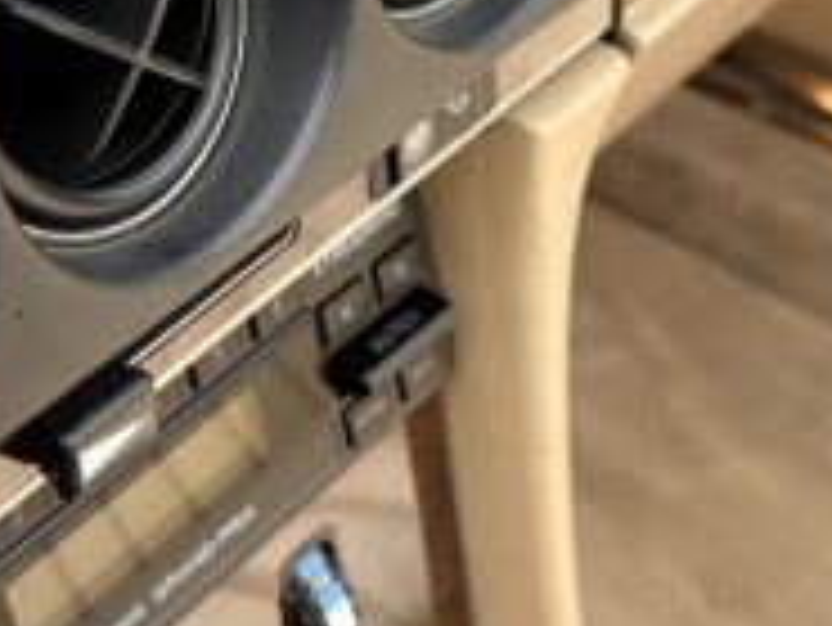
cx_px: 238
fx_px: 1996
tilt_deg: -32.6
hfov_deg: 23.4
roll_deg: -0.5
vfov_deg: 17.2
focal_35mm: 83
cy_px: -72
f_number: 1.78
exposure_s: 1/33
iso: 640
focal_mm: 6.76
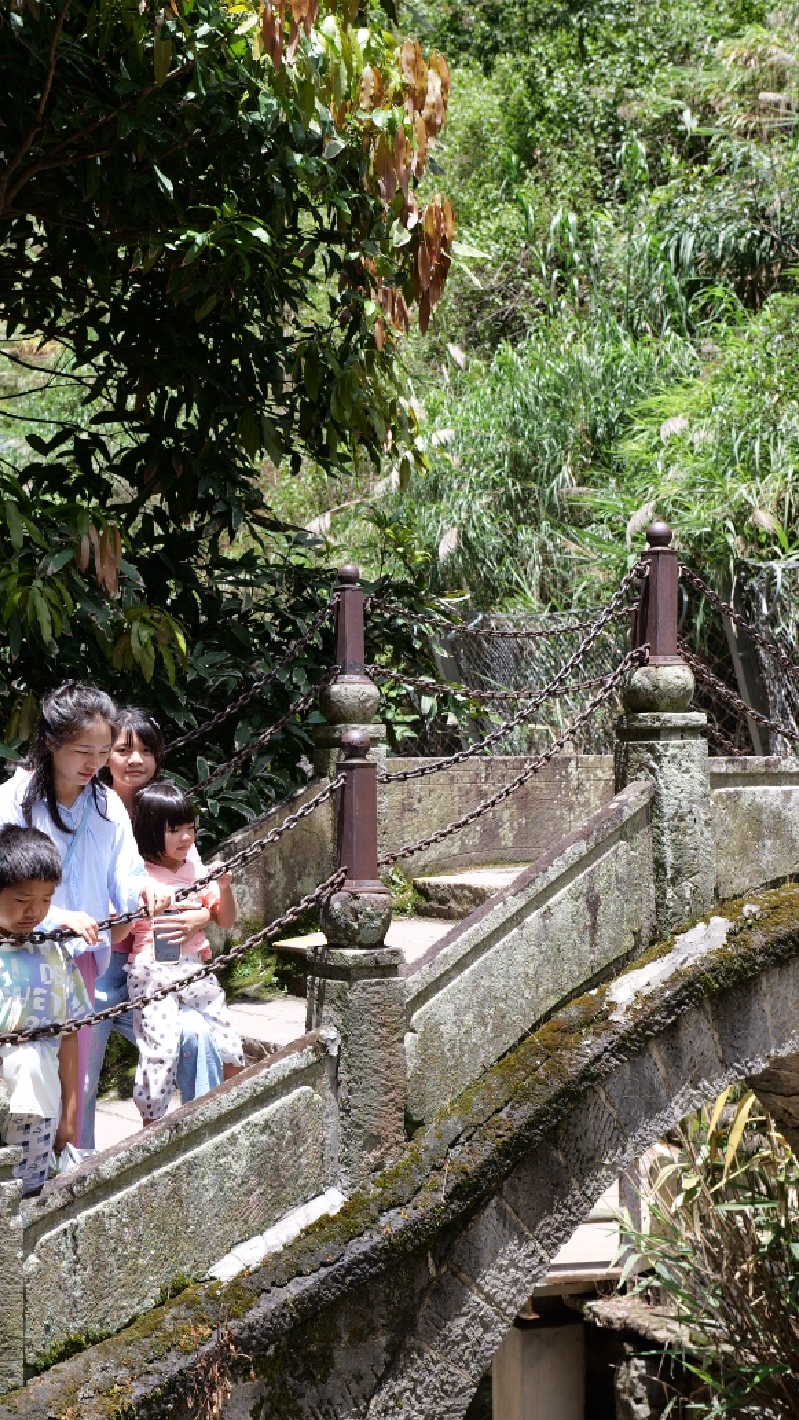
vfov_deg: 34.9
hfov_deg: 20.0
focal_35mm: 60
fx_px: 2260
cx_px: 290
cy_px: 716
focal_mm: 37
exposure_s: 1/200
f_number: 5
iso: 100
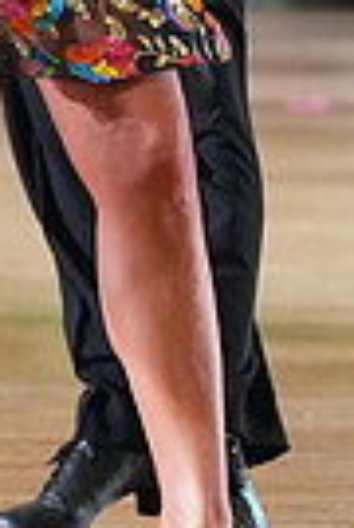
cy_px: -248
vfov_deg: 3.0
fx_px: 10198
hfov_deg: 2.0
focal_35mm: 695
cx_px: 108
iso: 8000
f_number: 4
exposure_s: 1/400
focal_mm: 161
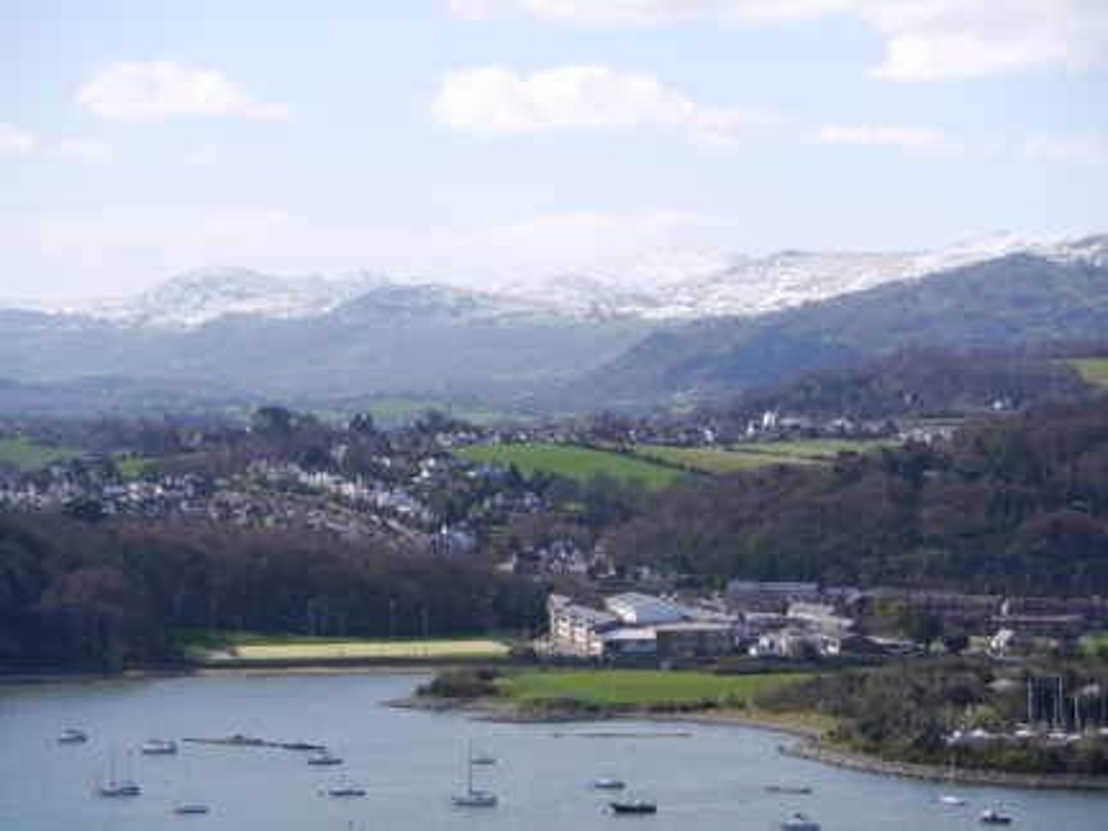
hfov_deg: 17.6
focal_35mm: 112
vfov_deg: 13.2
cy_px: 416
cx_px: 554
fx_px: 3585
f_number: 7.1
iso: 160
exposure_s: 1/500
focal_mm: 56
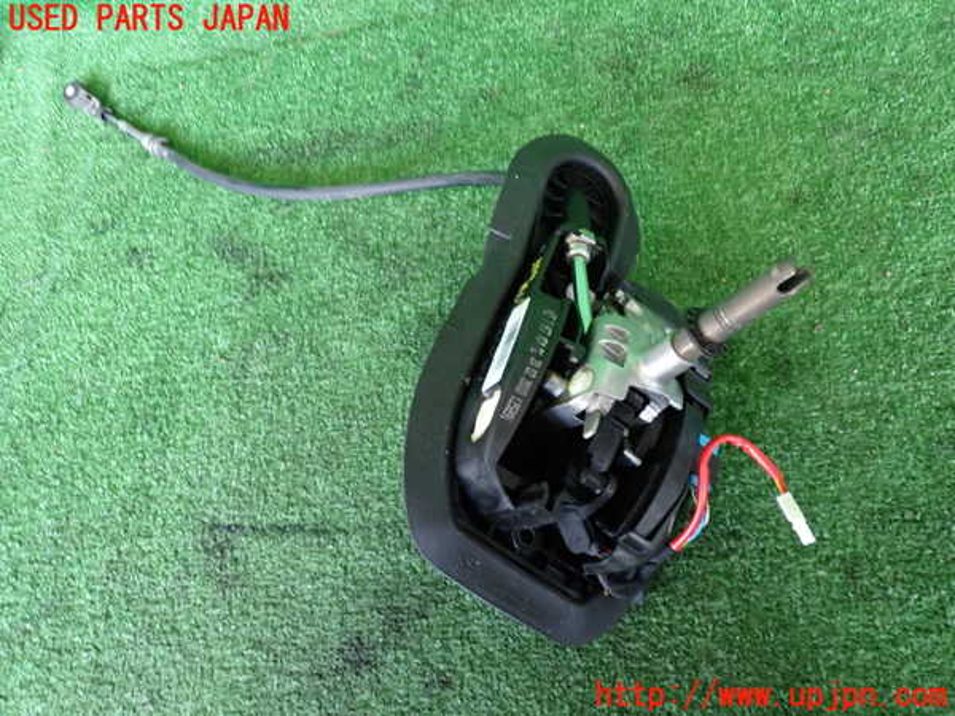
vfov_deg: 46.8
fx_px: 828
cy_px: 358
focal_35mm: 30
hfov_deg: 60.0
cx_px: 478
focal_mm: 5.4
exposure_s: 1/30
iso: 320
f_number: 2.3
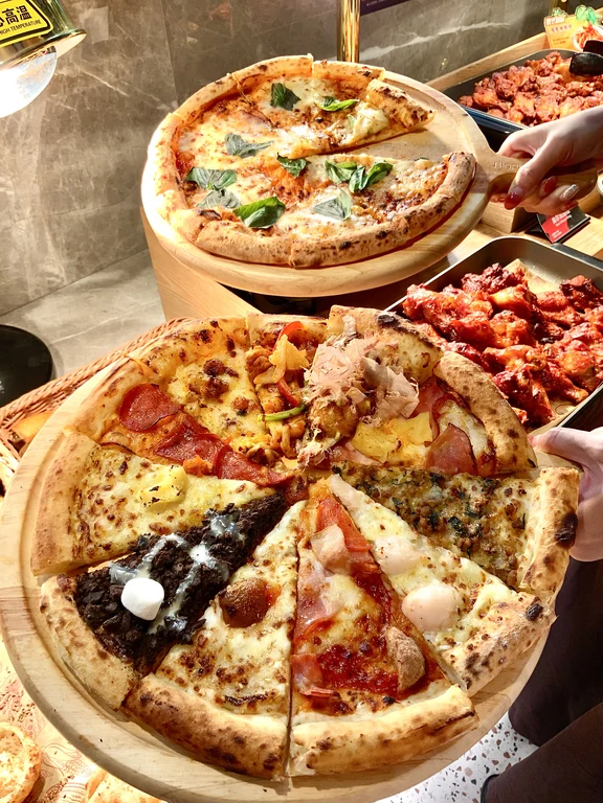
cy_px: 402
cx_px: 302
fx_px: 674
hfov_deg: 48.2
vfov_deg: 61.7
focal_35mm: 29
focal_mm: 3
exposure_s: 1/100
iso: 32
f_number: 1.8
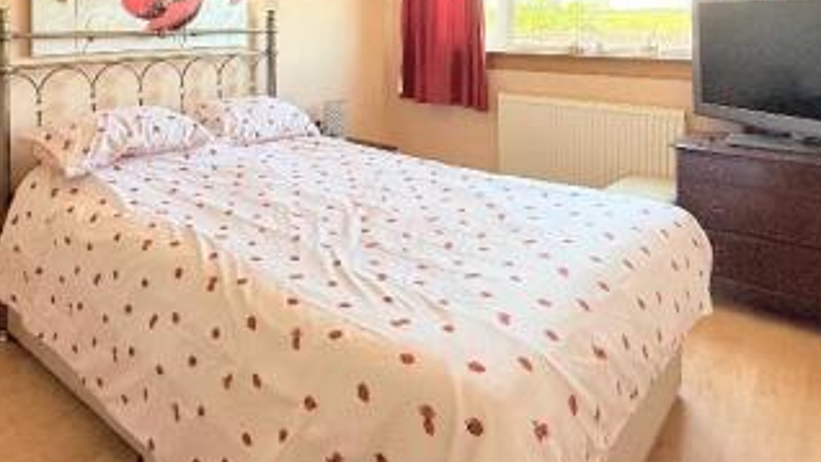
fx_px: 610
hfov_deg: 66.4
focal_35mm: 28
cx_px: 288
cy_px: 30
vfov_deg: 38.1
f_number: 2.2
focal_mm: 2.22
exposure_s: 1/99
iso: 80
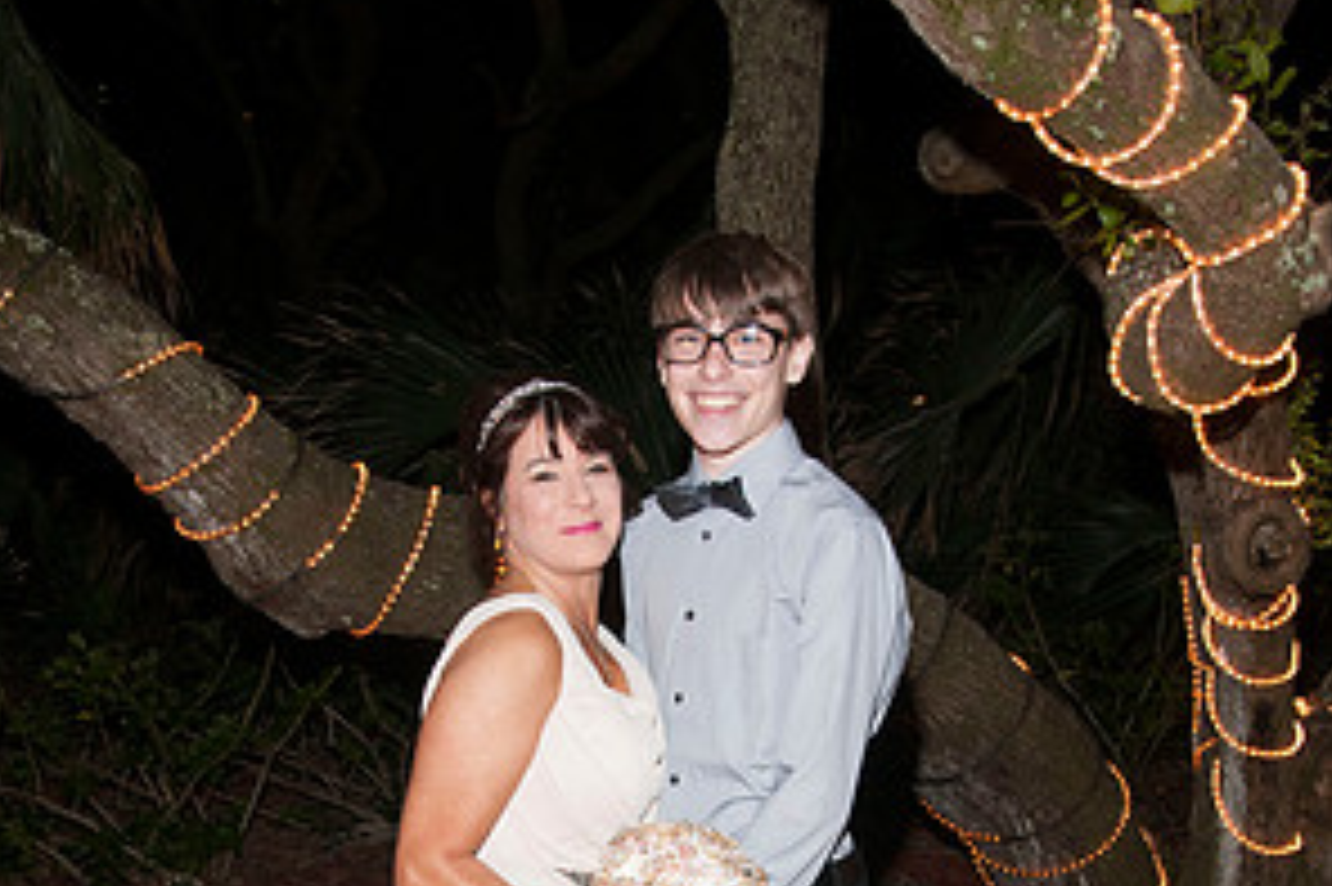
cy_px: 908
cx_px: 664
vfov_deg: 22.7
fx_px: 2108
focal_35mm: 57
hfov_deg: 35.1
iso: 400
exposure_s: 1/30
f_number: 5.6
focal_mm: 25
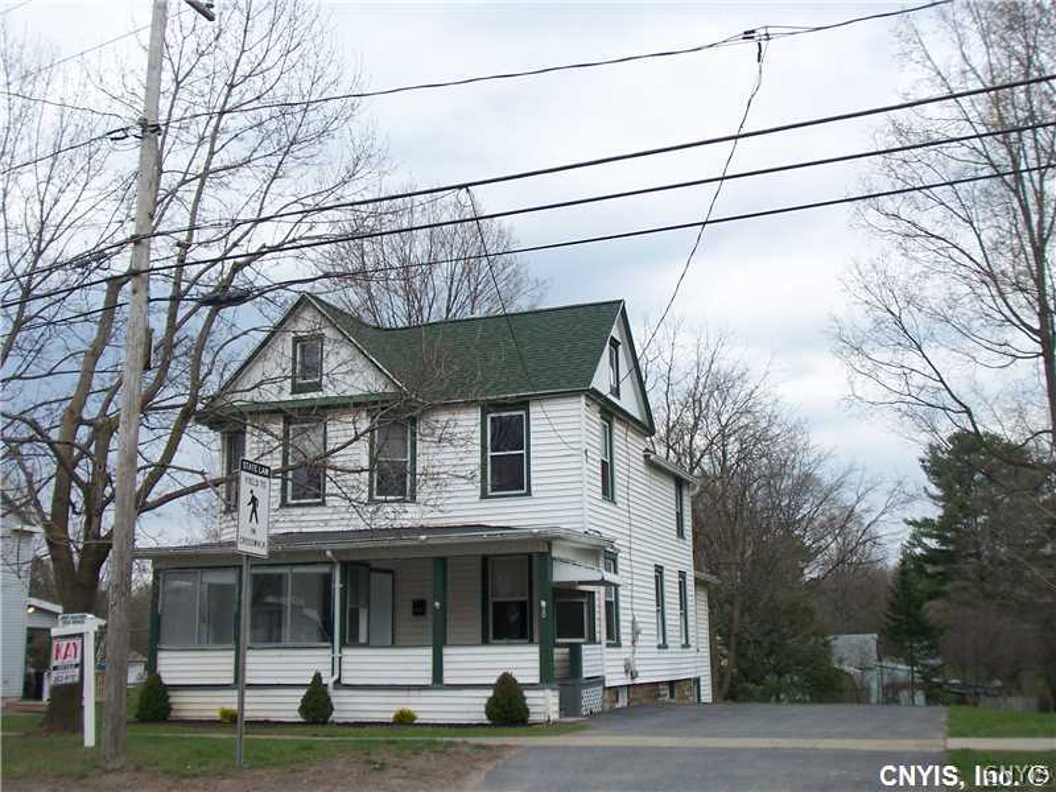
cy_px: 396
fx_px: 1190
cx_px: 528
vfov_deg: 36.8
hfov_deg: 47.9
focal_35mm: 39
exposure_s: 1/200
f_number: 3.9
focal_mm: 6.4
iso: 64
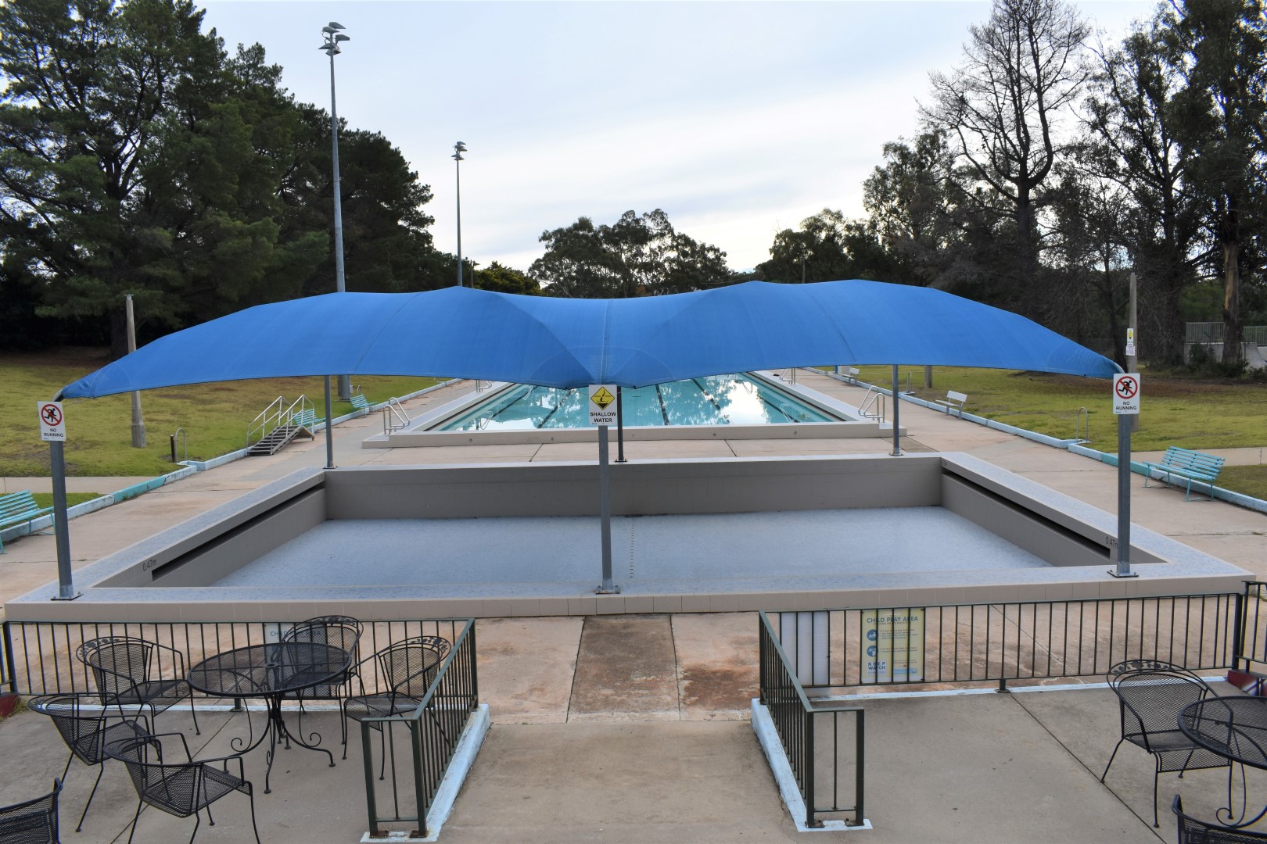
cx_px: 634
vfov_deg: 47.9
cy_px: 422
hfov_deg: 67.4
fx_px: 950
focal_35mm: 27
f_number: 10
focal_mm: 18
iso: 200
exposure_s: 1/400
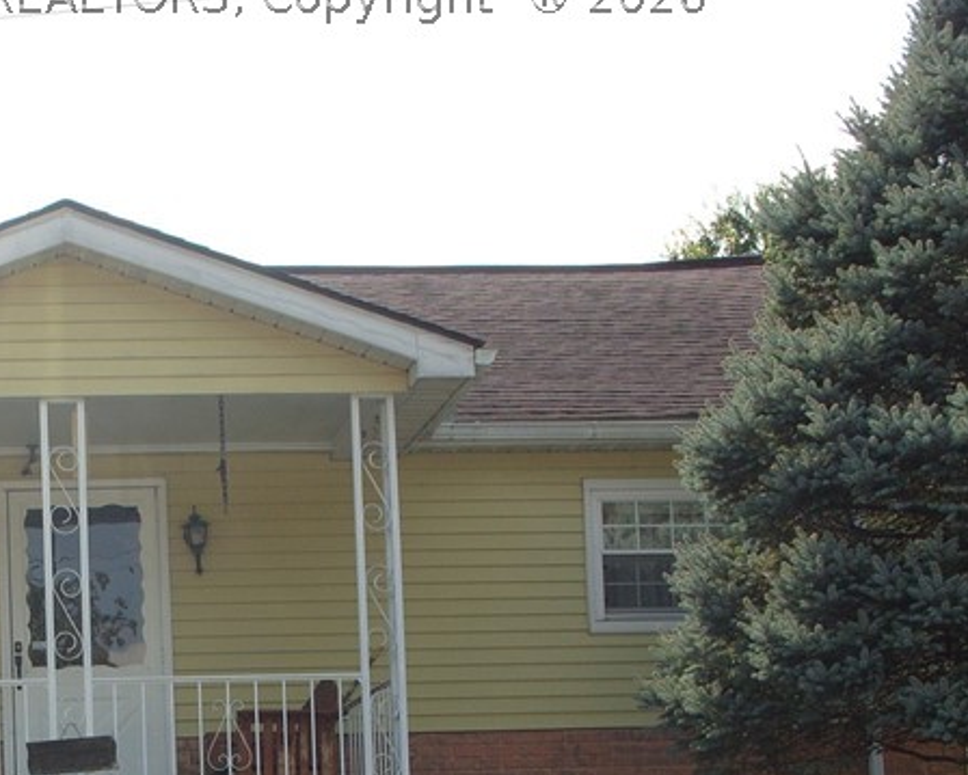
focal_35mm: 78
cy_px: 781
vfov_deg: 19.1
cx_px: 9
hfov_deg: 23.4
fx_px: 2236
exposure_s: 1/250
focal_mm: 7.8
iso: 80
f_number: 5.7
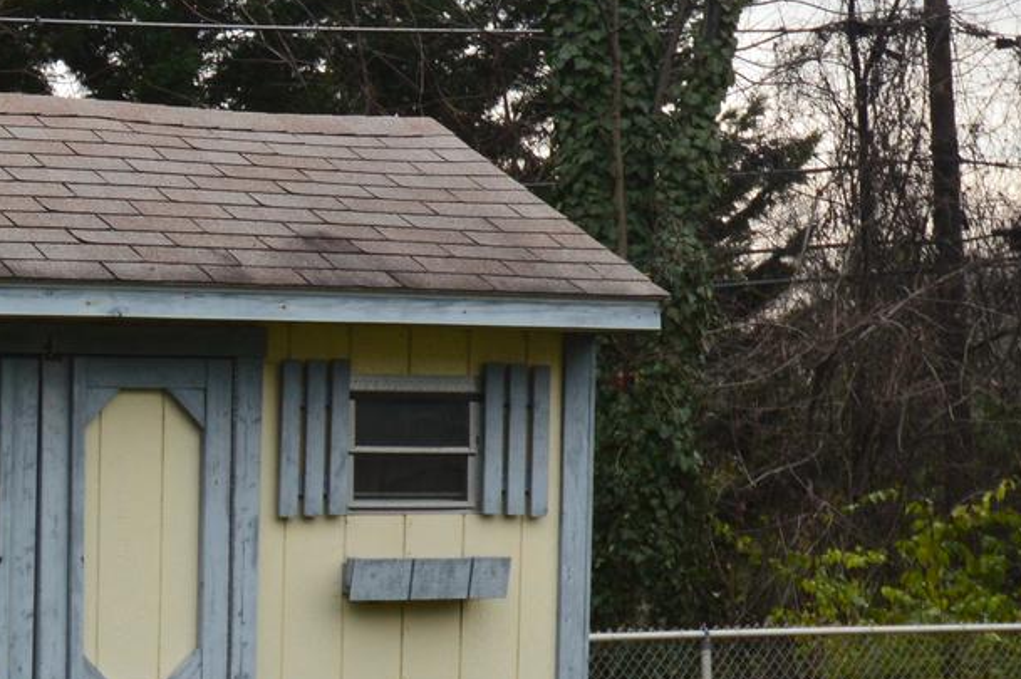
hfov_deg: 16.5
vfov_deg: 11.2
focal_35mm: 121
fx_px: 3429
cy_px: 609
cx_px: -70
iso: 400
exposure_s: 1/125
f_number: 9
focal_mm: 24
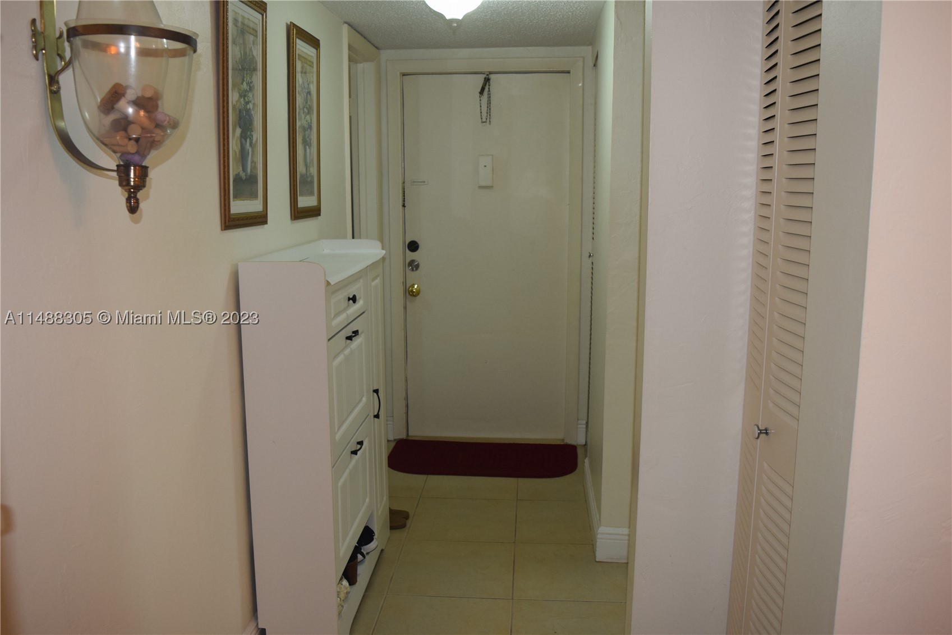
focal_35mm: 30
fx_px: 793
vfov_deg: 43.6
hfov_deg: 61.9
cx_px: 476
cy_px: 318
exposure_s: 1/100
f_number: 5
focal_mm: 20
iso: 800
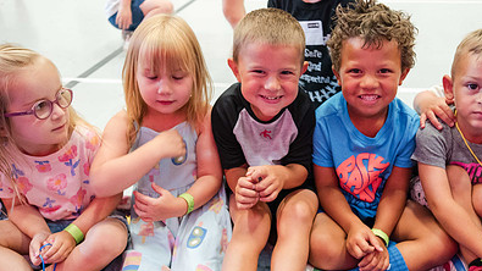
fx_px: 447
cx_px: 293
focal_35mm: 35
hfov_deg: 56.1
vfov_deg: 33.7
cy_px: 144
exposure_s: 1/60
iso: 6400
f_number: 4
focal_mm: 21.5
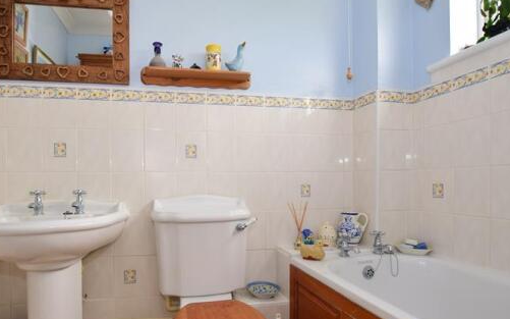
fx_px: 278
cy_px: 182
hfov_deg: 84.4
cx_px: 213
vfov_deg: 59.4
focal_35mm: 20
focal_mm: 10
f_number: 5
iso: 200
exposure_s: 1/50
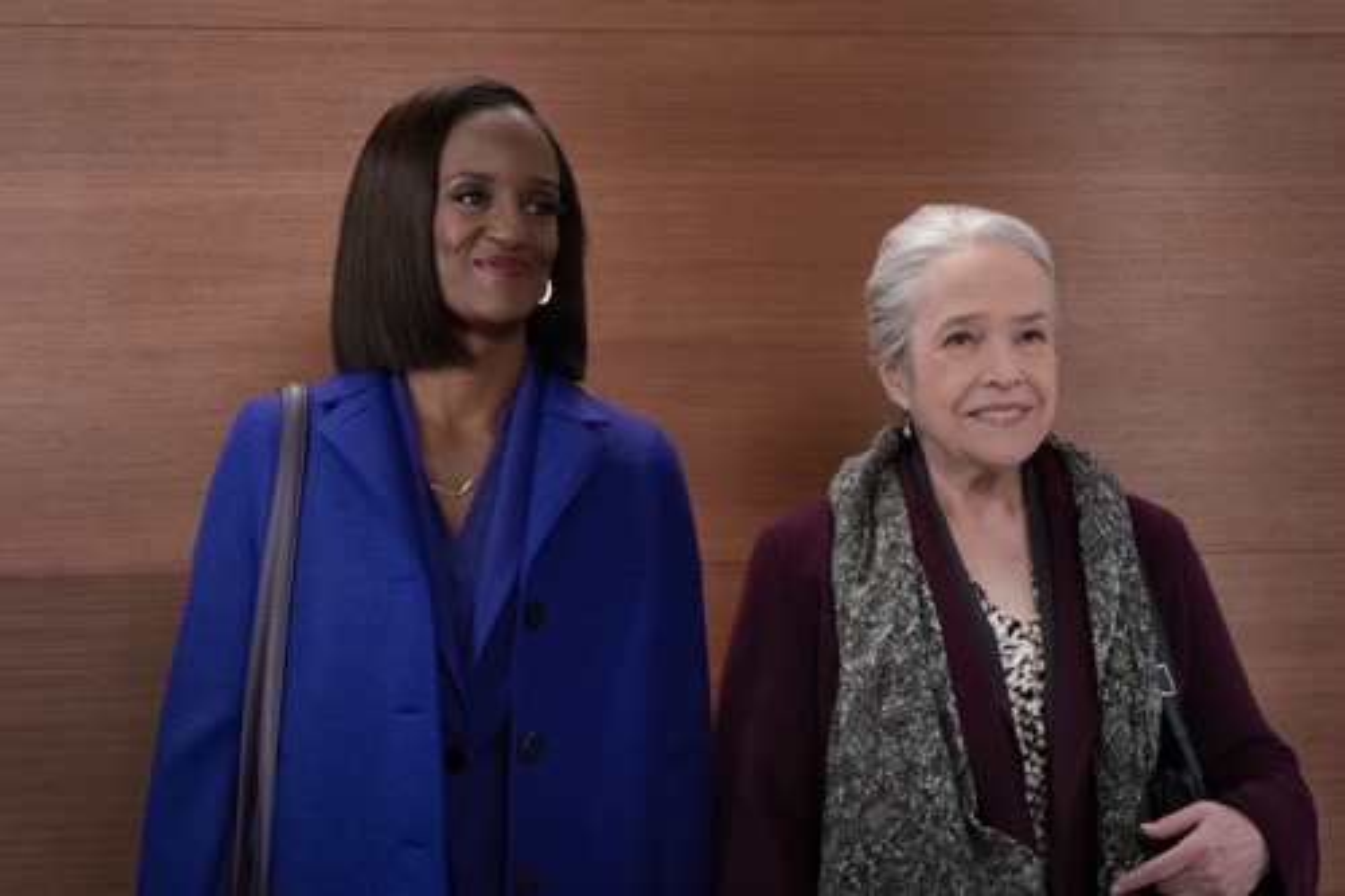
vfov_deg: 17.7
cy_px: 448
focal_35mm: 77
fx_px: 2876
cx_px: 672
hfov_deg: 26.3
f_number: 5.6
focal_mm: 77
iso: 8000
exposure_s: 1/160
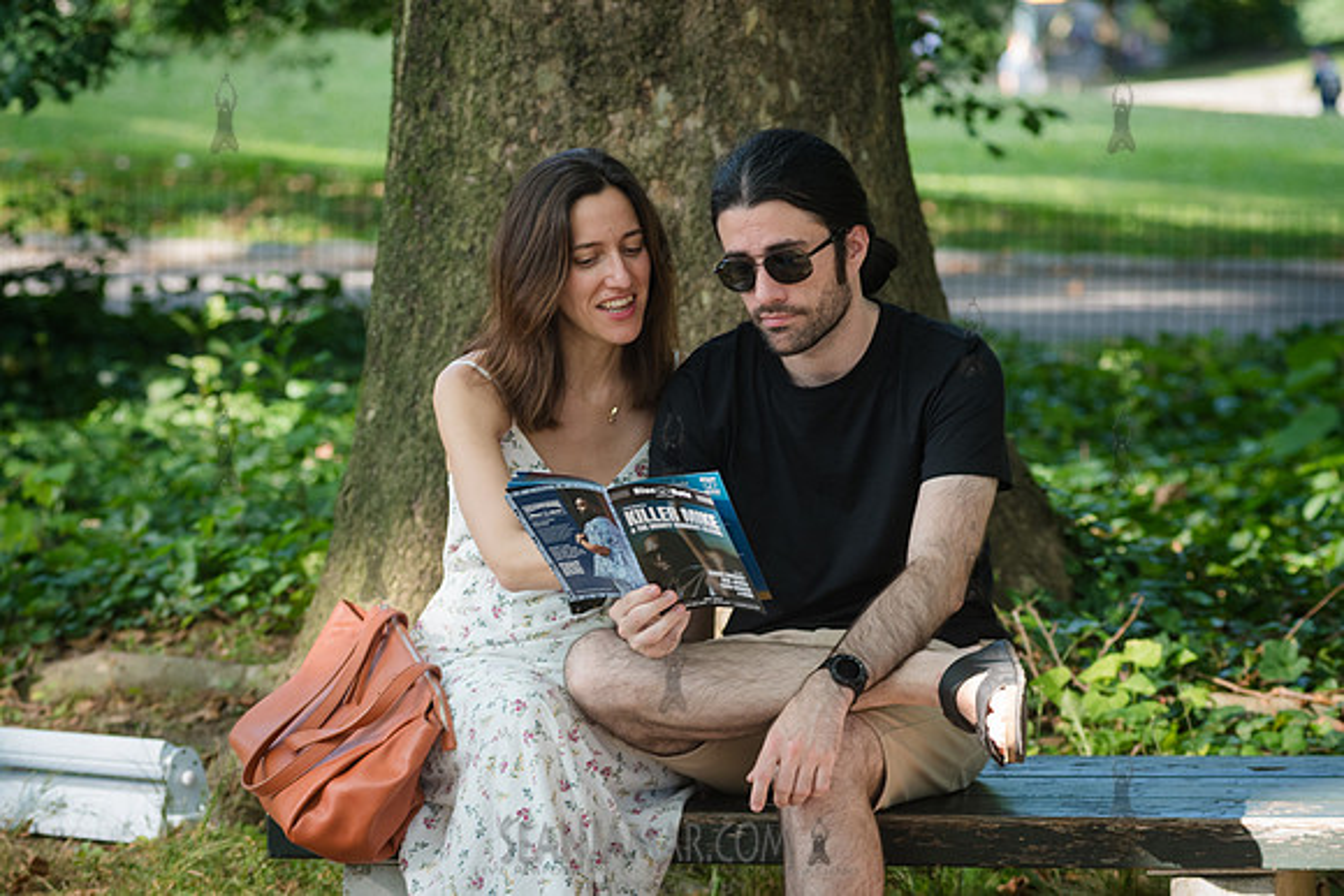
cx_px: 588
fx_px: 5978
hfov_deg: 12.8
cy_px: 536
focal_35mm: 160
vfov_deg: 8.6
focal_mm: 112
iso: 500
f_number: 4.5
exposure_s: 1/250
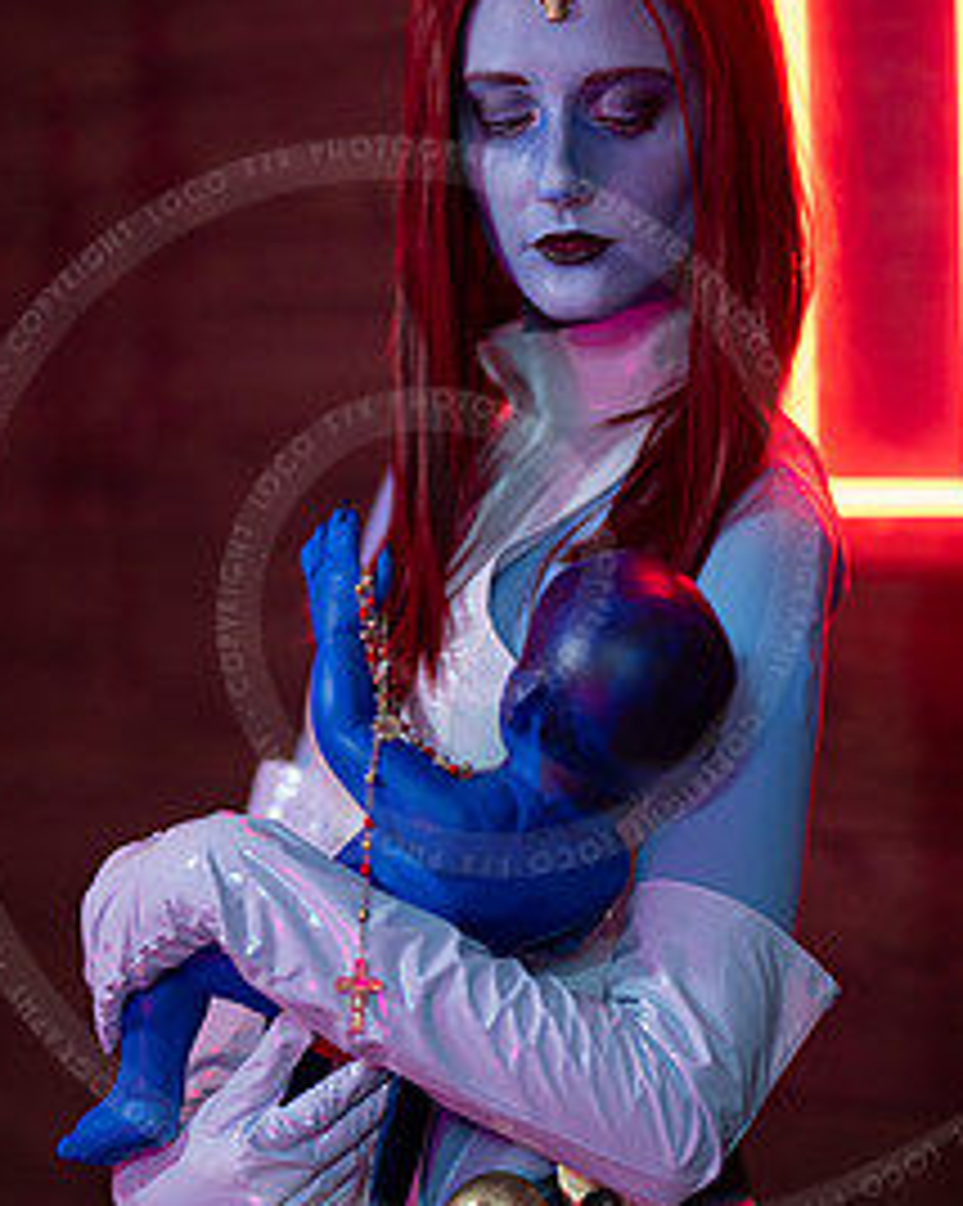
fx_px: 4779
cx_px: 508
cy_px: 684
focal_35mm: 134
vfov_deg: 14.4
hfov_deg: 11.5
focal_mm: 85
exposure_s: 1/250
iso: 1000
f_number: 1.2
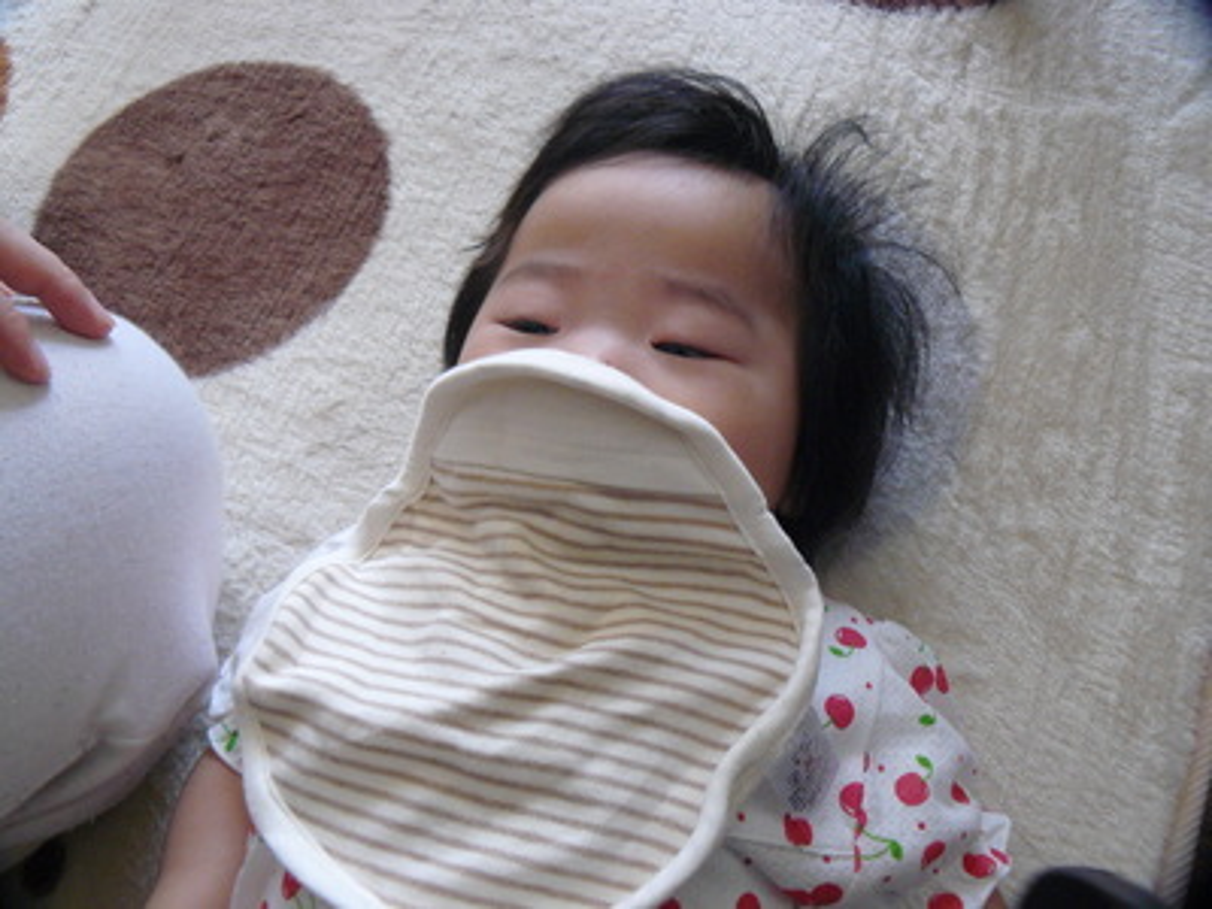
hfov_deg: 51.4
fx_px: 1260
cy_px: 454
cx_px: 606
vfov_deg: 39.7
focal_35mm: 36
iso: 200
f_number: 2.8
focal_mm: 6
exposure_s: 1/30
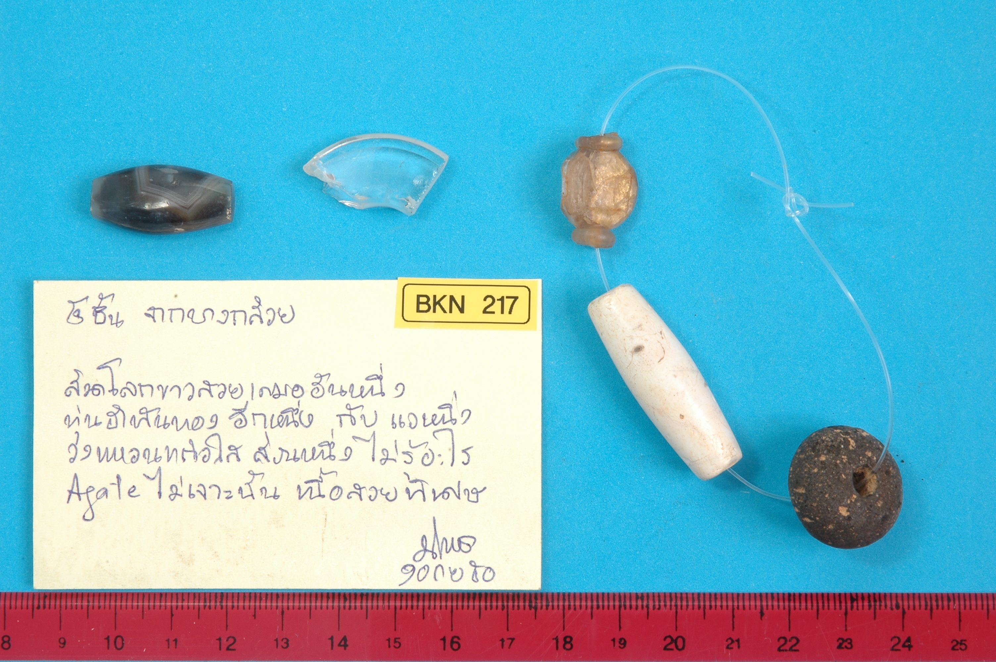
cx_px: 498
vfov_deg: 13.0
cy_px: 331
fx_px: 2902
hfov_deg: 19.5
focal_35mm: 105
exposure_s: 1/10
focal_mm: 70
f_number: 29
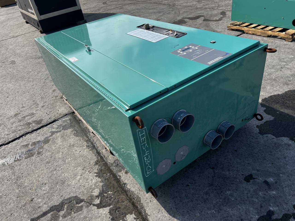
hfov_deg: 67.3
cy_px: 110
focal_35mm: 26
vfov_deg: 53.1
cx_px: 148
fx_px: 222
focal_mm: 5.7
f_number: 1.5
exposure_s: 1/2208
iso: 50
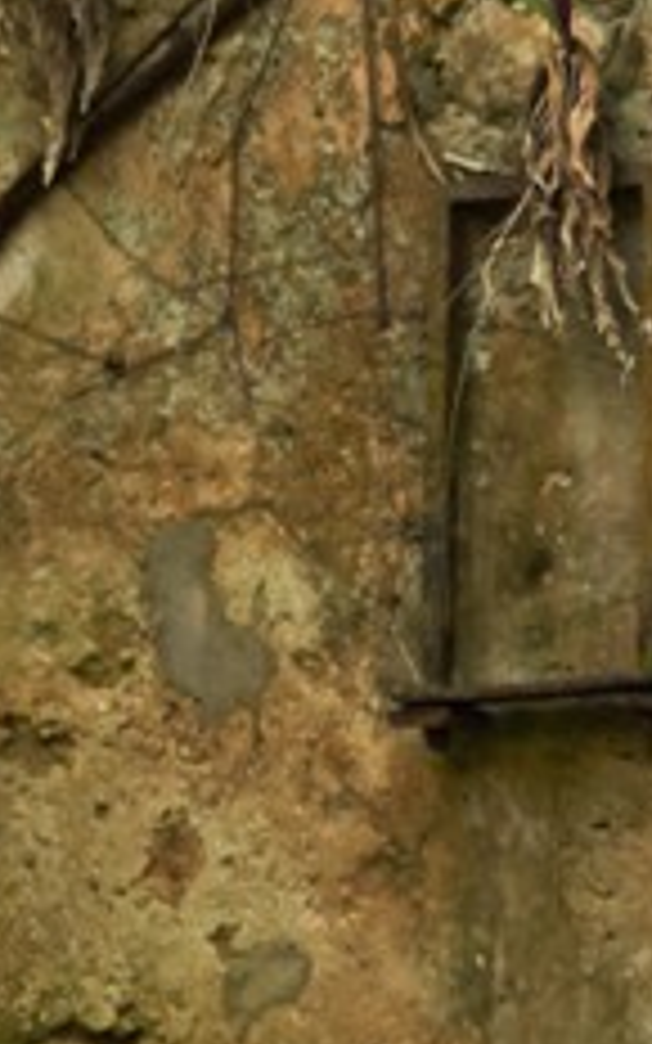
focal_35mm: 277
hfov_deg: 4.4
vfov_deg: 7.6
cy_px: 450
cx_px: 2568
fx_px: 7875
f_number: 1.4
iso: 800
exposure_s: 1/400
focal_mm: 35
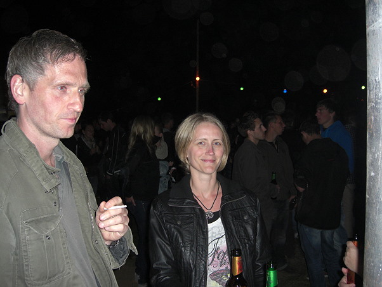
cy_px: 144
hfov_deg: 49.0
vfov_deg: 37.7
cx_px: 191
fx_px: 420
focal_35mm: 38
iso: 200
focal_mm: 7.9
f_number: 2.8
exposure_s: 1/60
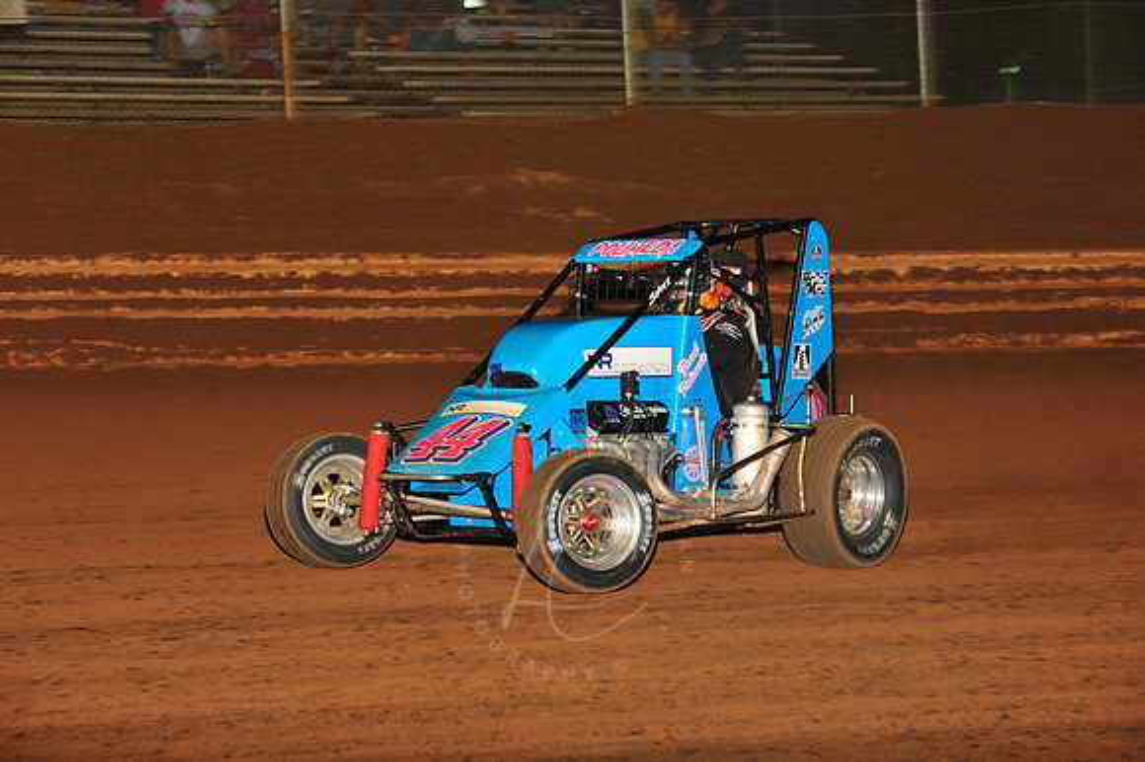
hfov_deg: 17.1
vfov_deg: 11.4
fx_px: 3814
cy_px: 381
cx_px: 572
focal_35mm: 120
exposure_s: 1/320
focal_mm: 120
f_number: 7.1
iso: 1000
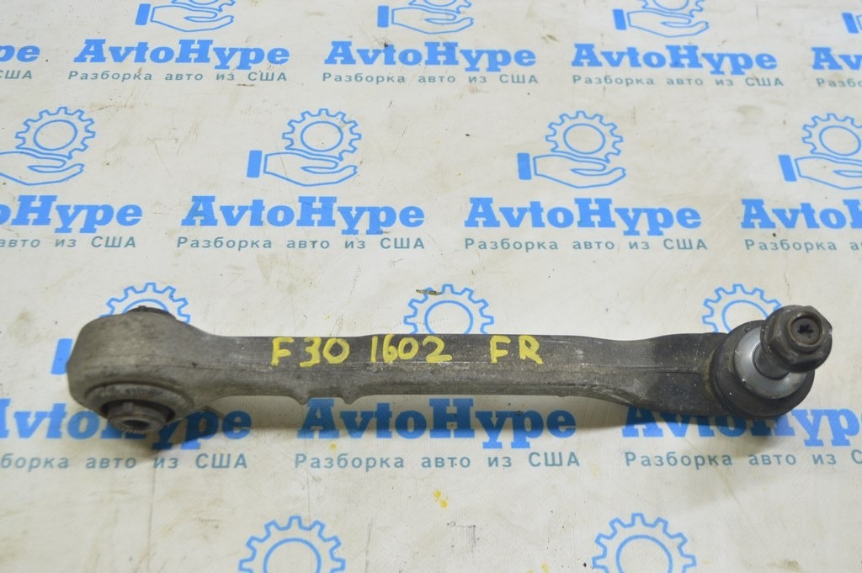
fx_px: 1005
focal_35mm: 42
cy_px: 286
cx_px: 431
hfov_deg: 46.4
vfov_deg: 31.8
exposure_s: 1/20
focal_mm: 28
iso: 400
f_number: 5.6
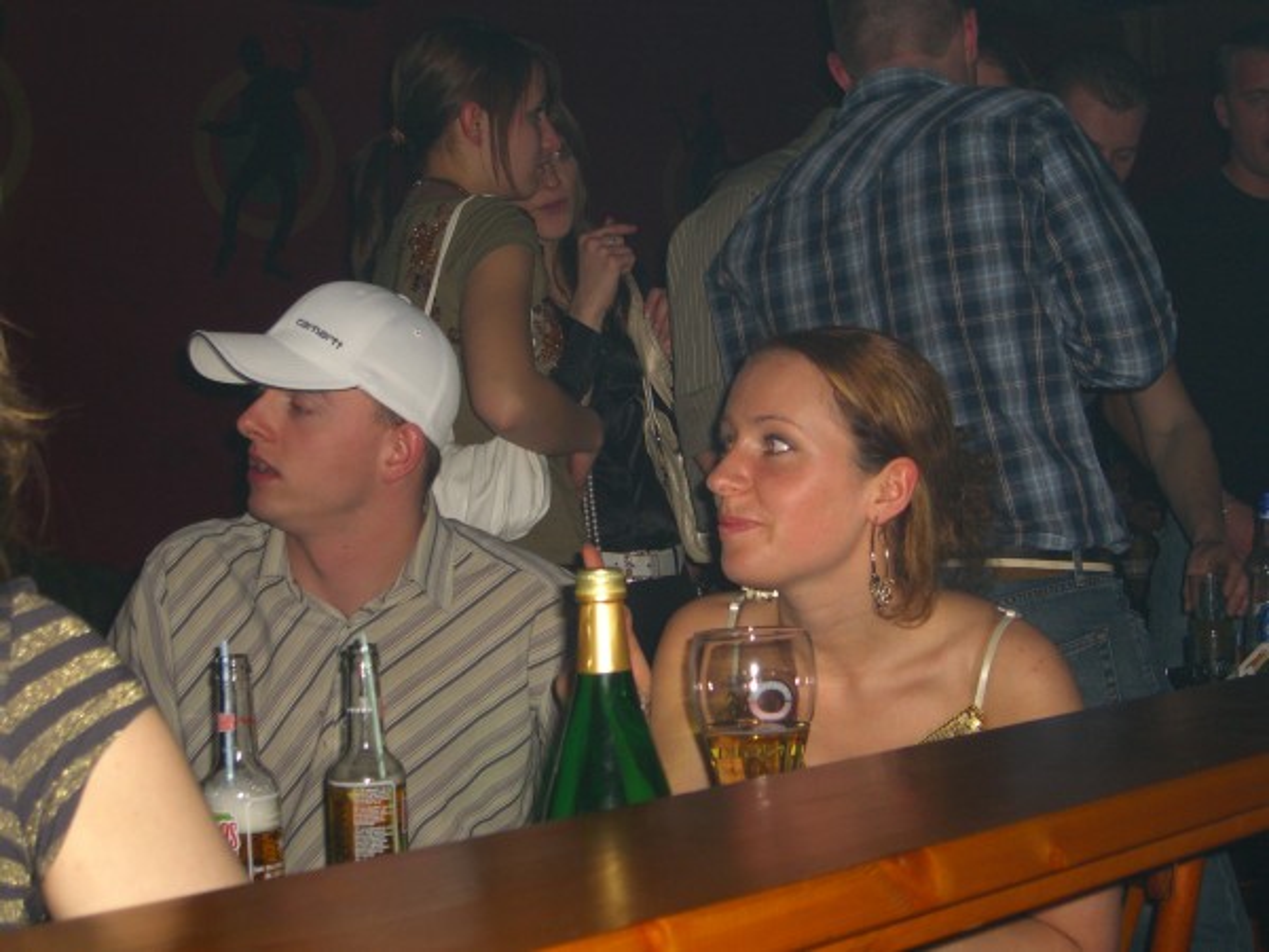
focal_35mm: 57
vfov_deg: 25.7
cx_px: 634
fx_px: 2090
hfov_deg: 33.8
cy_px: 476
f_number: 3.6
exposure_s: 1/60
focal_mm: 11.8
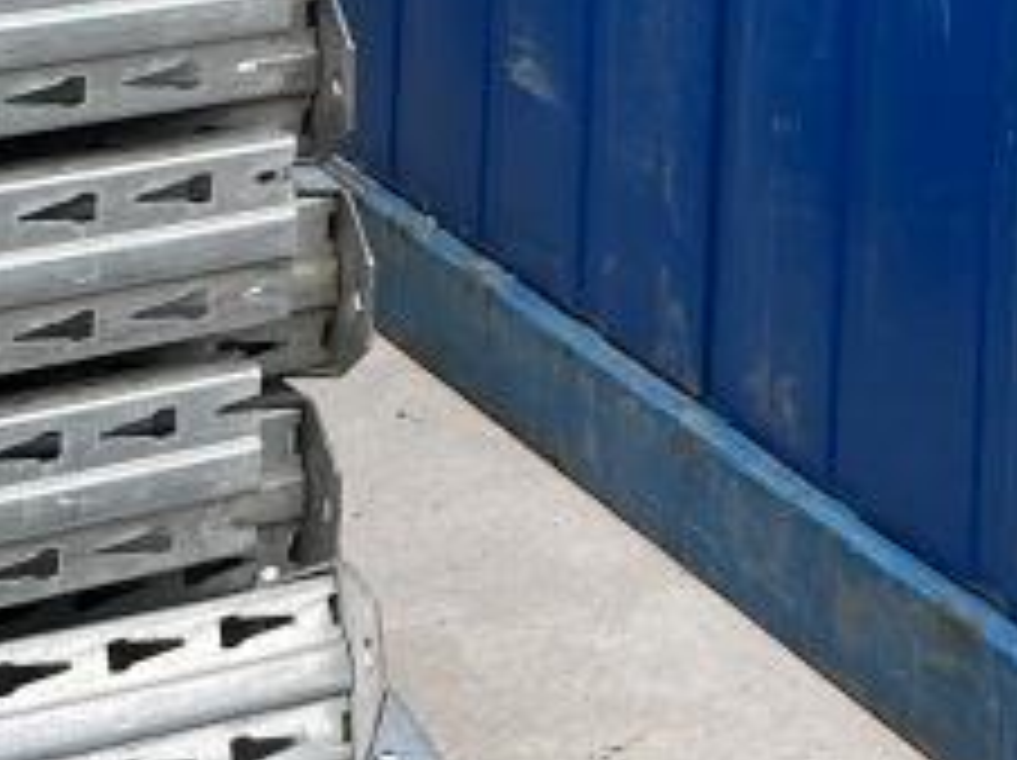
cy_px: -841
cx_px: 1706
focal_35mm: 118
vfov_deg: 11.2
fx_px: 3463
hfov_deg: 15.0
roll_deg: -1.6
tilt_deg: +0.0
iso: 50
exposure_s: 1/550
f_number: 1.6
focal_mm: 5.1
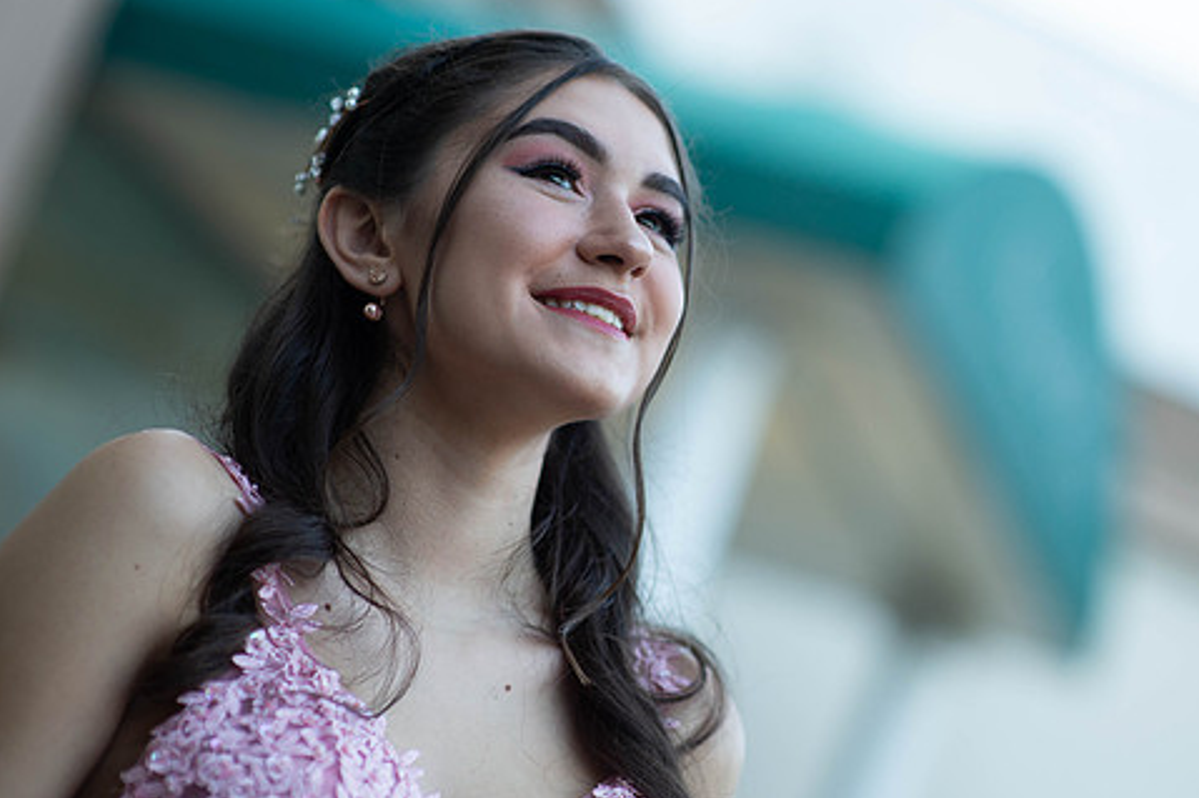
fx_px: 3429
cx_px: 721
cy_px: 405
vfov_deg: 13.3
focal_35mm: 103
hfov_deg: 19.8
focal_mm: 85
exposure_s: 1/640
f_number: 2
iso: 250
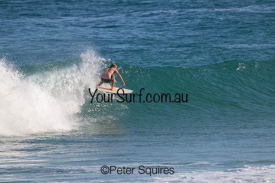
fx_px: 6112
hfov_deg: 2.6
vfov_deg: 1.7
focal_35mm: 800
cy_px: 92
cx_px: 138
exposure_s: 1/2000
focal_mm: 800
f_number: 11
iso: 1250
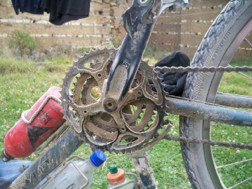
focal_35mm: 35
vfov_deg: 40.7
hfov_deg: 52.6
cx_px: 126
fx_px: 255
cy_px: 94
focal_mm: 6.3
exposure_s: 1/320
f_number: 3.1
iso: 80
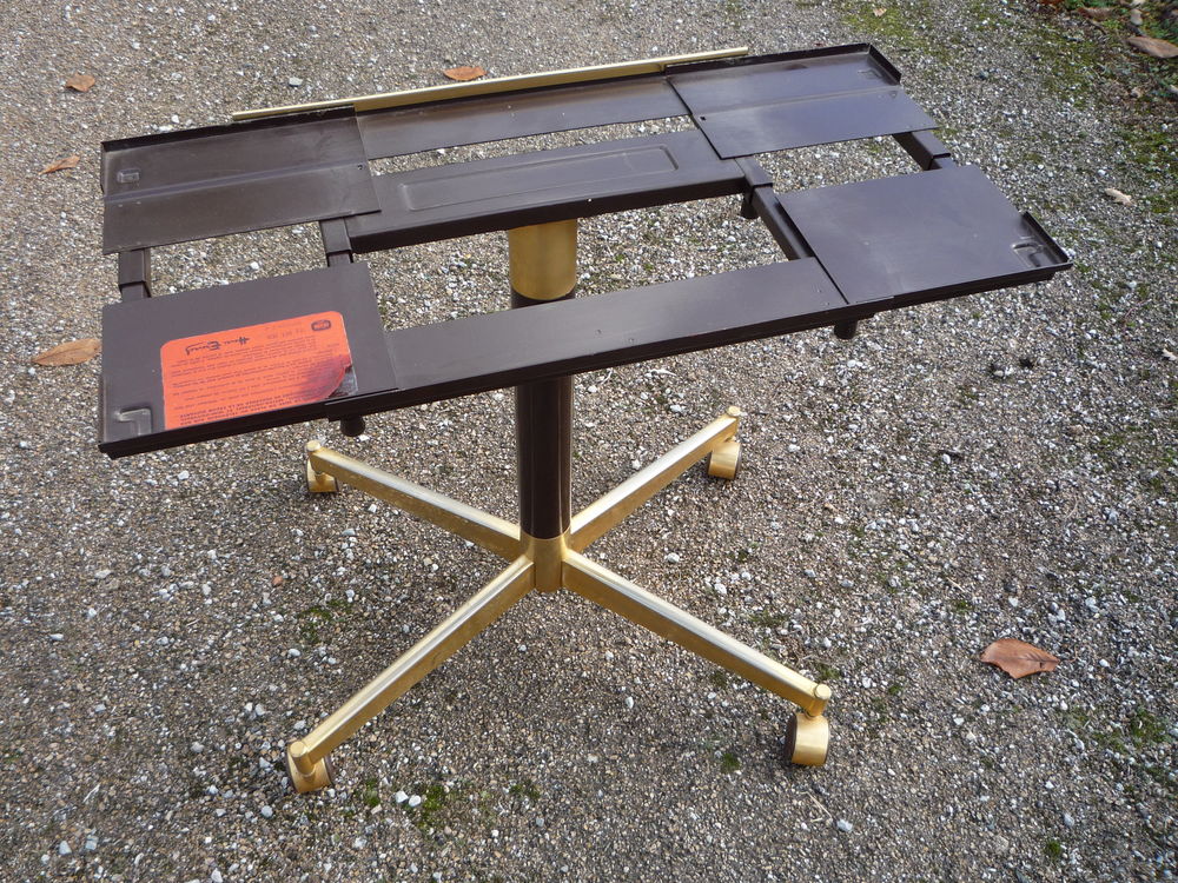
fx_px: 1021
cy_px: 442
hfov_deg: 60.0
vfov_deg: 46.8
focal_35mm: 30
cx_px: 589
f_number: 4
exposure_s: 1/125
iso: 100
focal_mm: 5.2
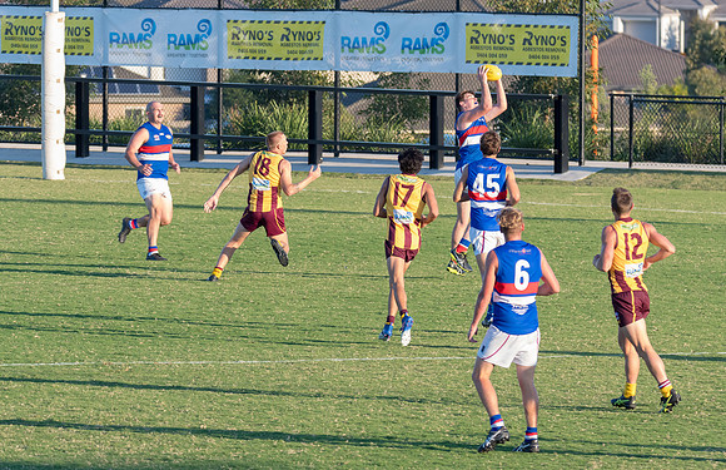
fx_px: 7997
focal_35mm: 400
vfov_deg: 3.4
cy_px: 203
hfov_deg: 5.2
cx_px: 381
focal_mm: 240
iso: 800
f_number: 7.1
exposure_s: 1/500
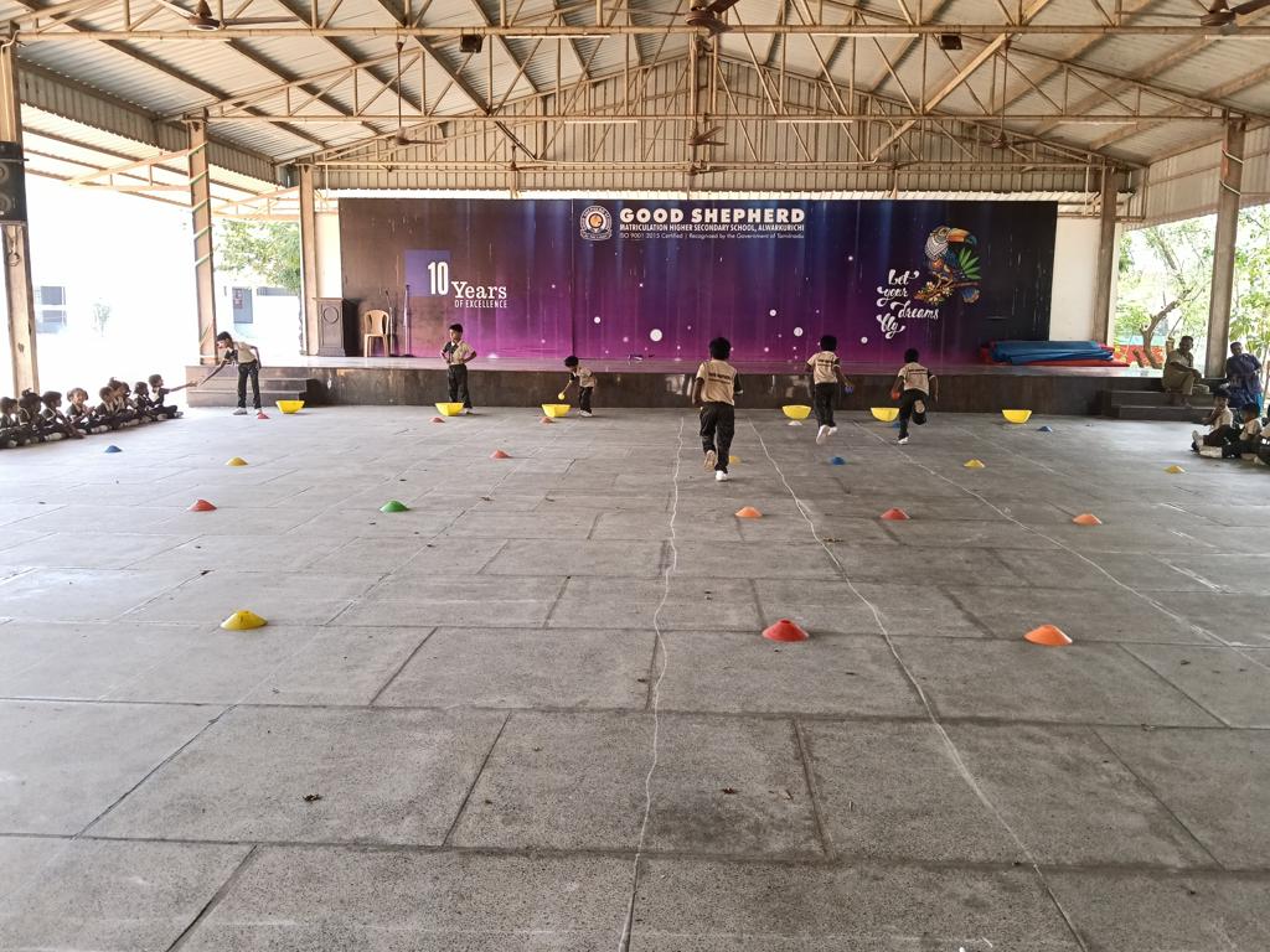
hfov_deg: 65.3
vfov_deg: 51.4
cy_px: 476
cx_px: 635
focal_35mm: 27
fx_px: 991
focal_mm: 3.98
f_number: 1.8
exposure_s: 1/120
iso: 320
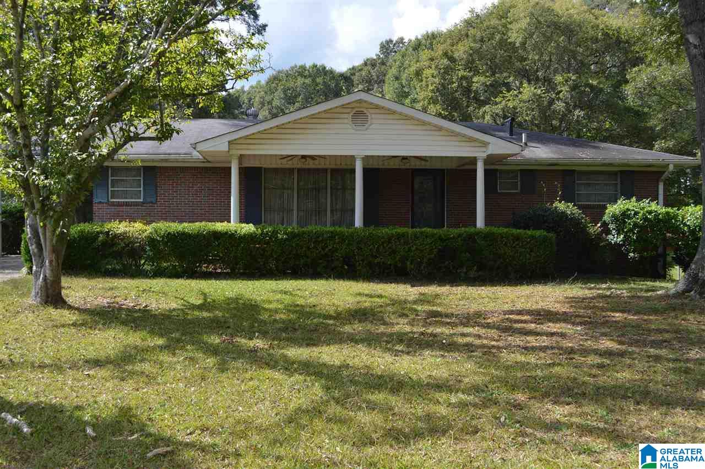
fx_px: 763
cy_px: 234
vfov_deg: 34.1
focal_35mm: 39
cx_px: 352
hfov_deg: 49.6
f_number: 7.1
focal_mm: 26
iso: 100
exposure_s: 1/200
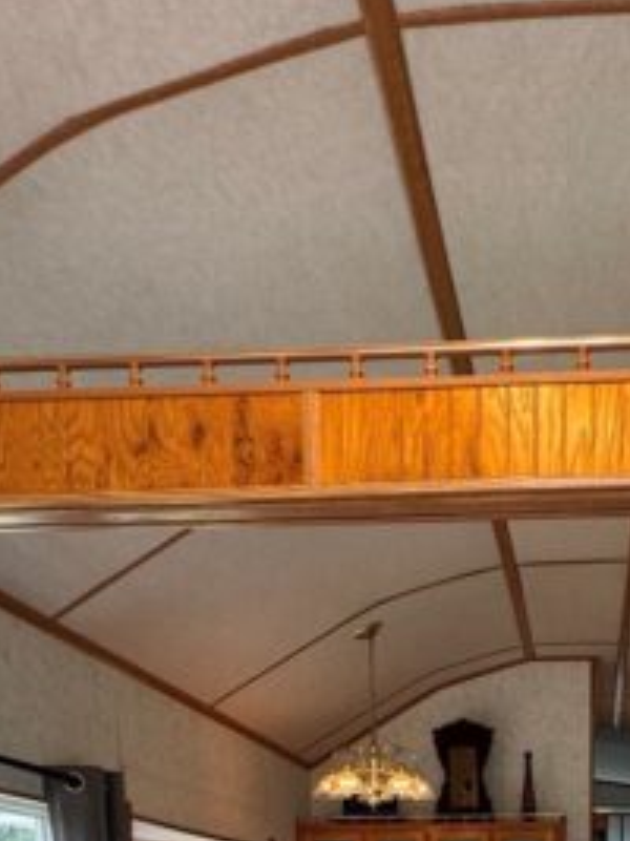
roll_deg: +0.9
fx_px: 1020
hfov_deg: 33.1
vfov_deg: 34.4
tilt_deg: -6.4
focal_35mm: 42
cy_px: 1043
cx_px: 529
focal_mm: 2.22
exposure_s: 1/120
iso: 100
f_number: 2.2
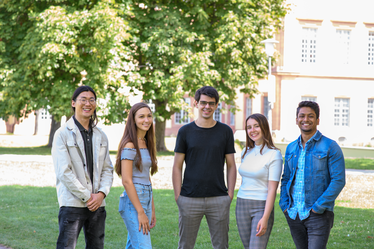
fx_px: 883
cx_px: 187
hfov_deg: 23.9
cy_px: 124
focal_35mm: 85
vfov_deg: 16.1
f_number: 4
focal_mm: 85
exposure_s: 1/160
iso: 400
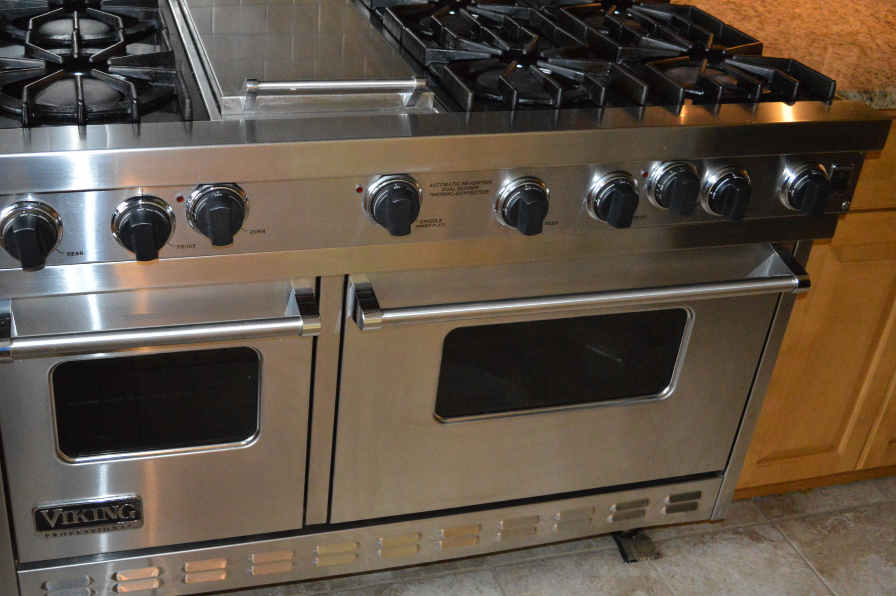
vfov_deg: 33.3
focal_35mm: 40
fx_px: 995
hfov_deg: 48.1
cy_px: 259
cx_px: 338
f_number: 3.8
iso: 3200
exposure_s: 1/60
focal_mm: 20
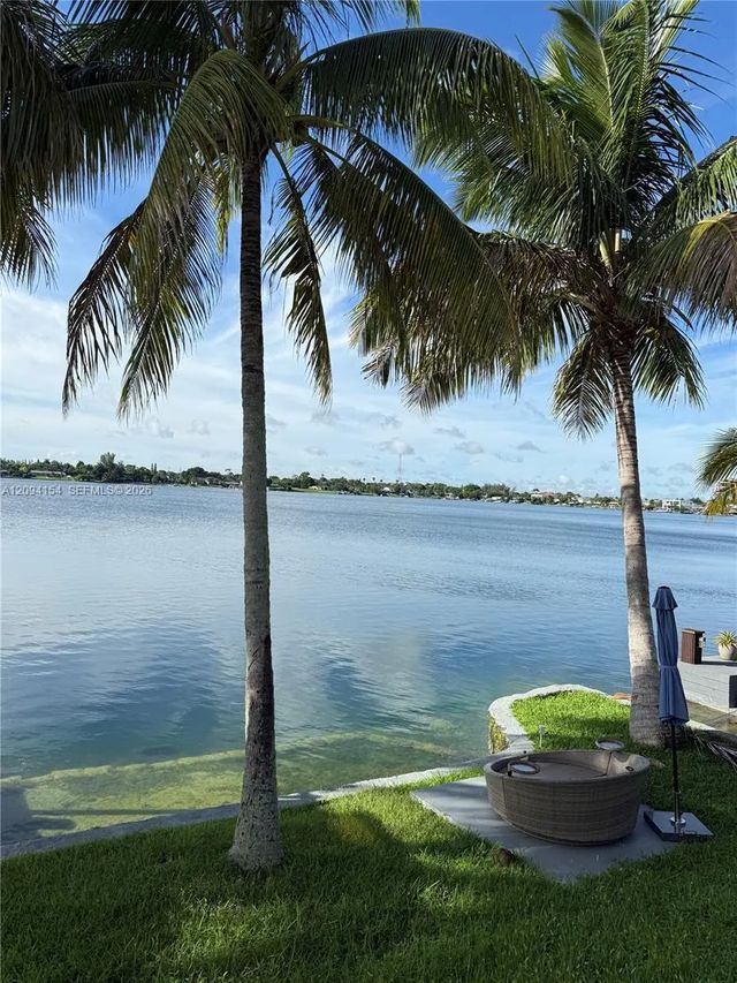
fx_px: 681
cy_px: 492
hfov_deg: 56.8
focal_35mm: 24
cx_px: 368
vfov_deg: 71.6
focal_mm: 6.76
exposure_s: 1/4405
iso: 80
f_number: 1.78
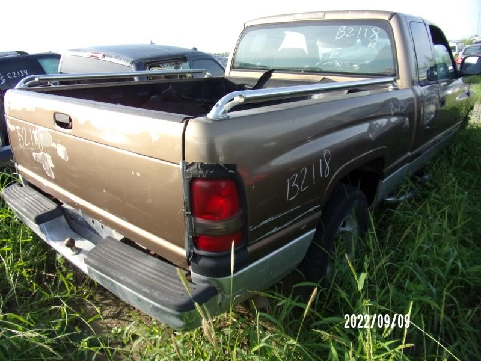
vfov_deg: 56.8
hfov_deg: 71.6
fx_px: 333
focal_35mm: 24
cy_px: 180
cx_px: 240
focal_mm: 4.3
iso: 80
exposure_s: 1/300
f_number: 3.3
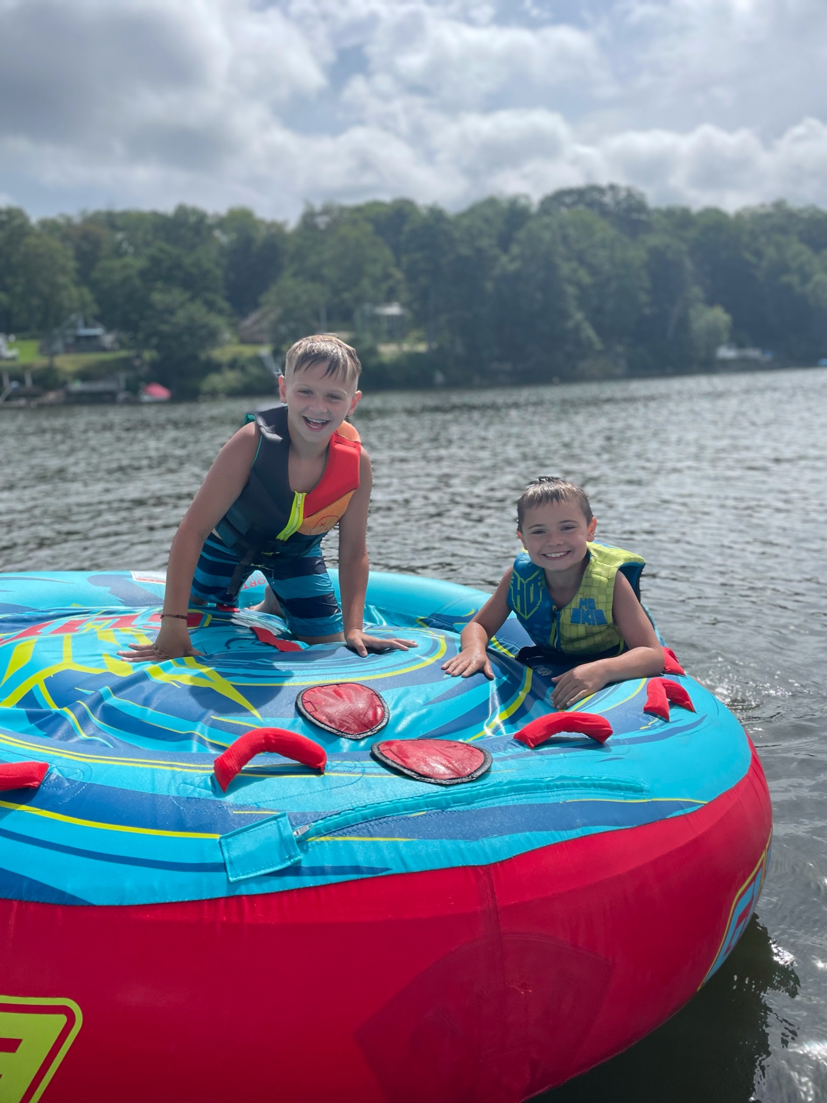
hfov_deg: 53.0
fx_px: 828
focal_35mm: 26
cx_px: 414
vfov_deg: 67.3
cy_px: 552
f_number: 1.6
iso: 32
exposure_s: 1/5291
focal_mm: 4.2
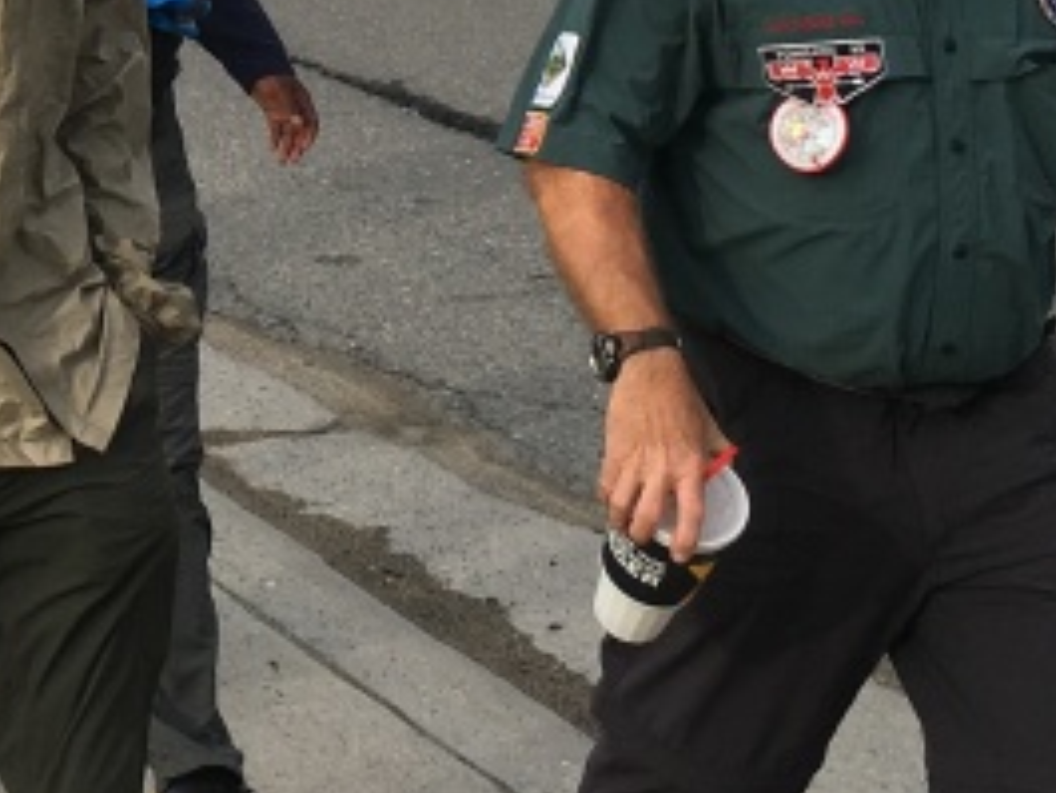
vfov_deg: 12.9
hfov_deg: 16.9
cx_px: -171
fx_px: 3418
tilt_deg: -6.5
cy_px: -143
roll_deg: +0.3
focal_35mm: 112
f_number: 2.2
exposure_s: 1/712
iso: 25
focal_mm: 4.15
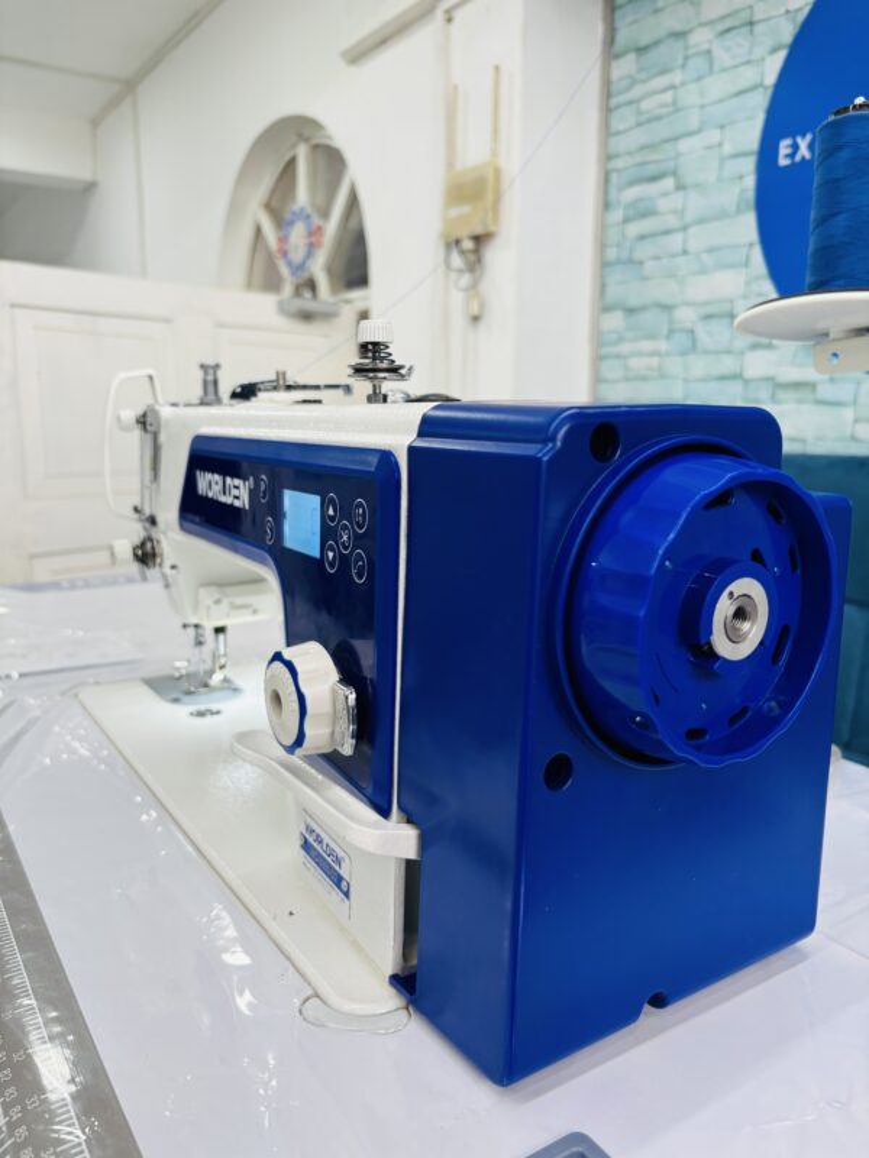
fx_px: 870
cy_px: 579
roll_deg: -1.6
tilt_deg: -10.3
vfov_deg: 67.3
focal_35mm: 26
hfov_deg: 53.1
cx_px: 434
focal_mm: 5.96
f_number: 1.6
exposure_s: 1/121
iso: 125
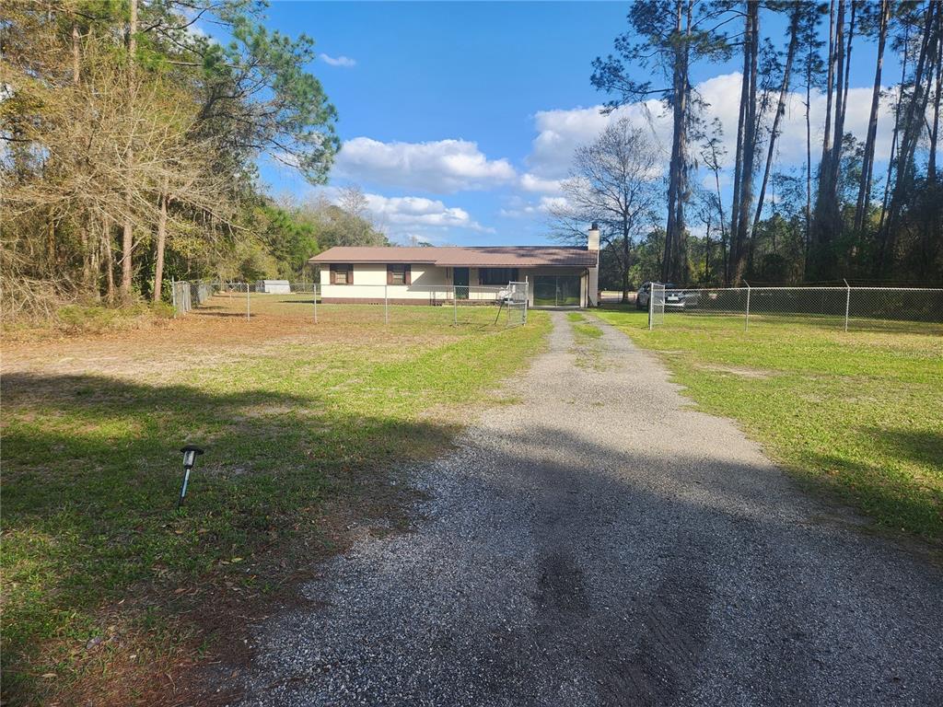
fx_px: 627
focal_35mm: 23
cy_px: 354
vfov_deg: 58.9
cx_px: 472
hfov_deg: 73.9
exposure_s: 1/843
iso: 20
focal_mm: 5.4
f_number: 1.8
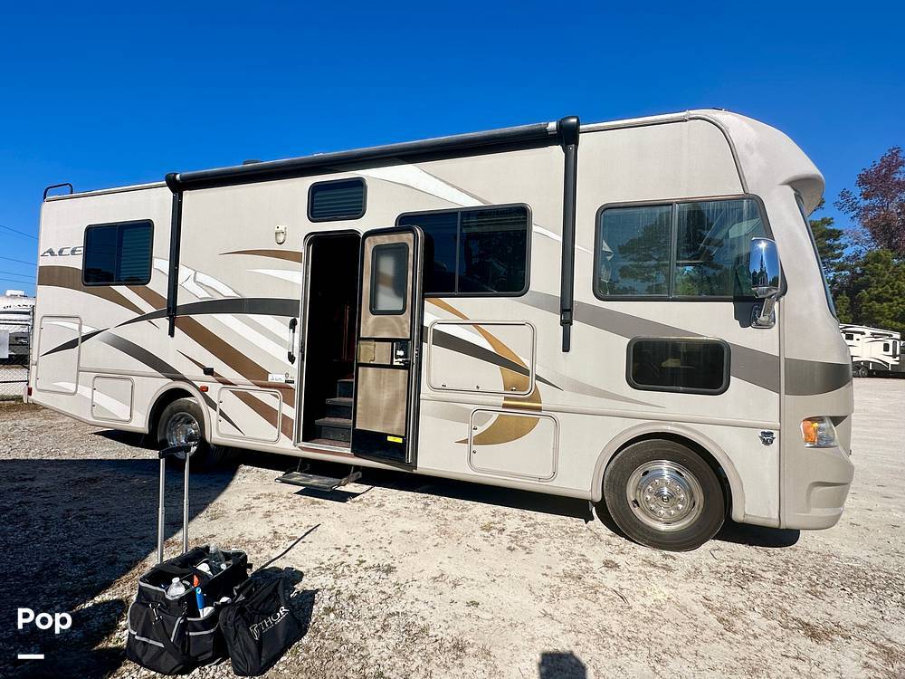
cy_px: 340
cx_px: 452
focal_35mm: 14
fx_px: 366
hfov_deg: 102.1
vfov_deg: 85.7
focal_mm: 2.22
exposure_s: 1/3509
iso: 40
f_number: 2.2
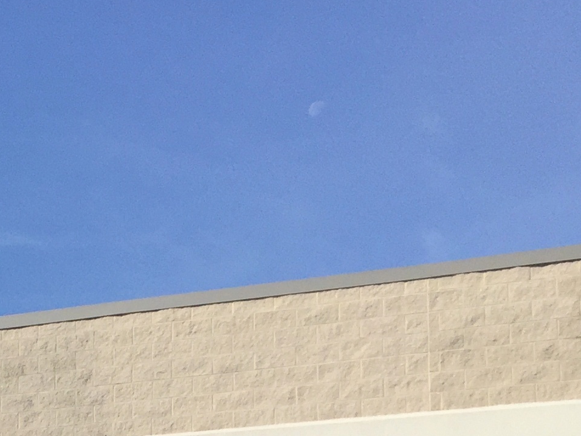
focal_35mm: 99
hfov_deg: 17.9
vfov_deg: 14.0
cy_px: 665
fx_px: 1662
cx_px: -264
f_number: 2.2
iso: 32
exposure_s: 1/4950
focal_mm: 4.15
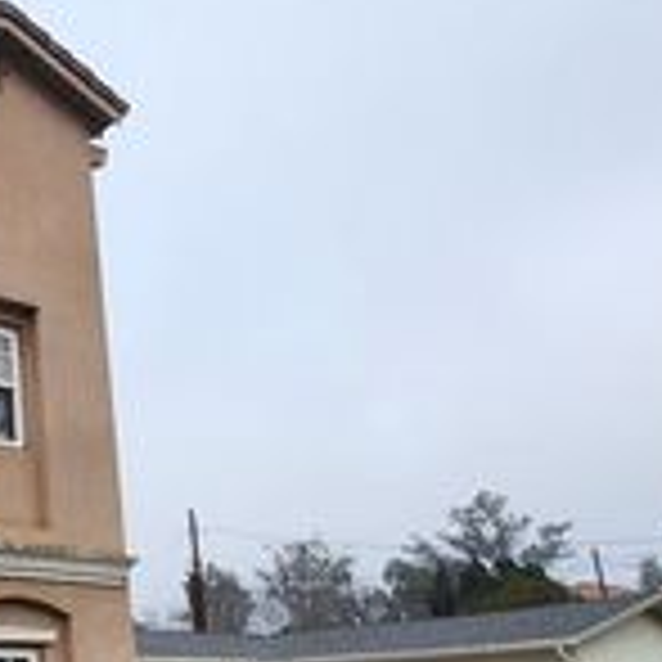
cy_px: 453
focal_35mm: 39
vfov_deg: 42.1
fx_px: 844
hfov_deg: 35.5
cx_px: -95
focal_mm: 2.2
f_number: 2.2
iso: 50
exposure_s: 1/944
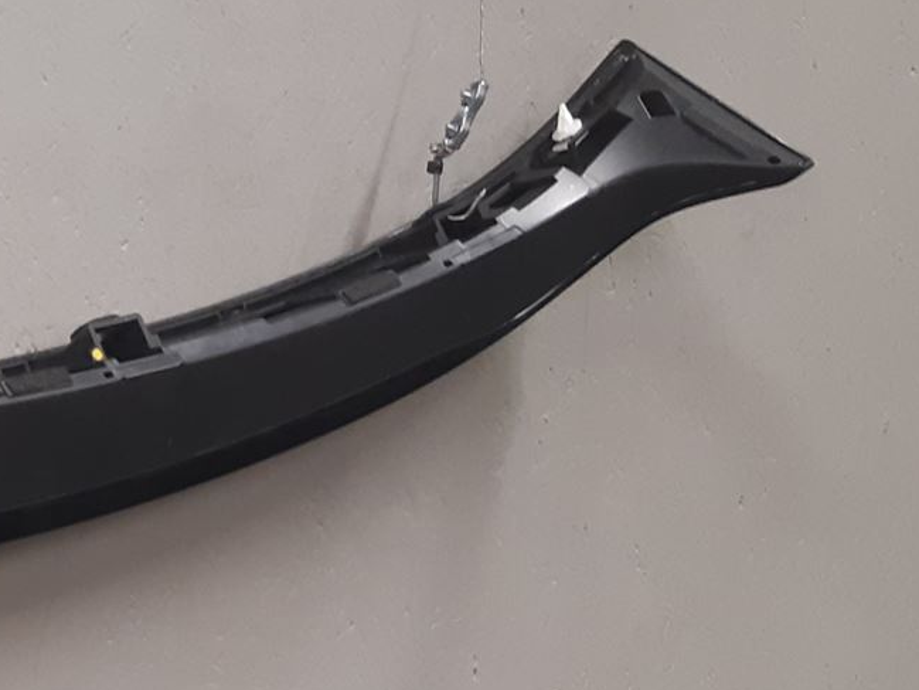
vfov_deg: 18.0
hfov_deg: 21.1
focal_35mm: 82
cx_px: -357
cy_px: 346
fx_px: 2177
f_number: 1.7
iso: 160
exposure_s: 1/50
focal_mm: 3.93
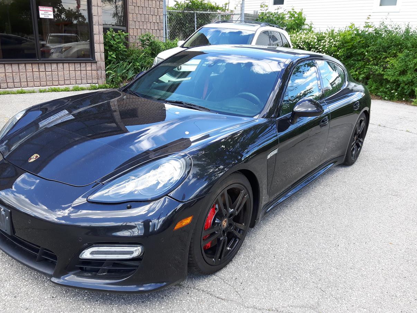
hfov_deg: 55.3
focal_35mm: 33
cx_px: 210
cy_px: 165
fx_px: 398
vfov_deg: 42.9
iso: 40
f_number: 1.9
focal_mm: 3.7
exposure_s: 1/182
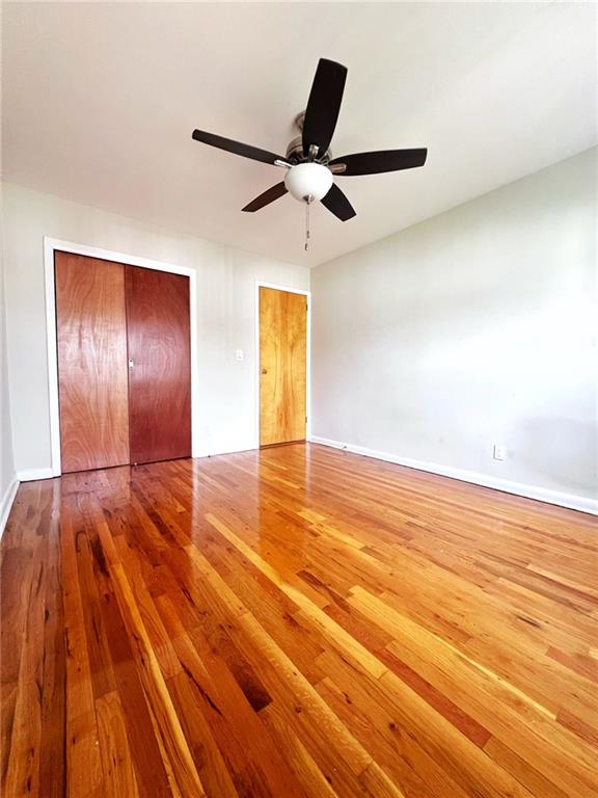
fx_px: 299
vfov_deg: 106.2
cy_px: 399
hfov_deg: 89.9
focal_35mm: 13
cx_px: 299
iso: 250
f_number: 1.8
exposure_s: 1/99
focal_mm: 1.57
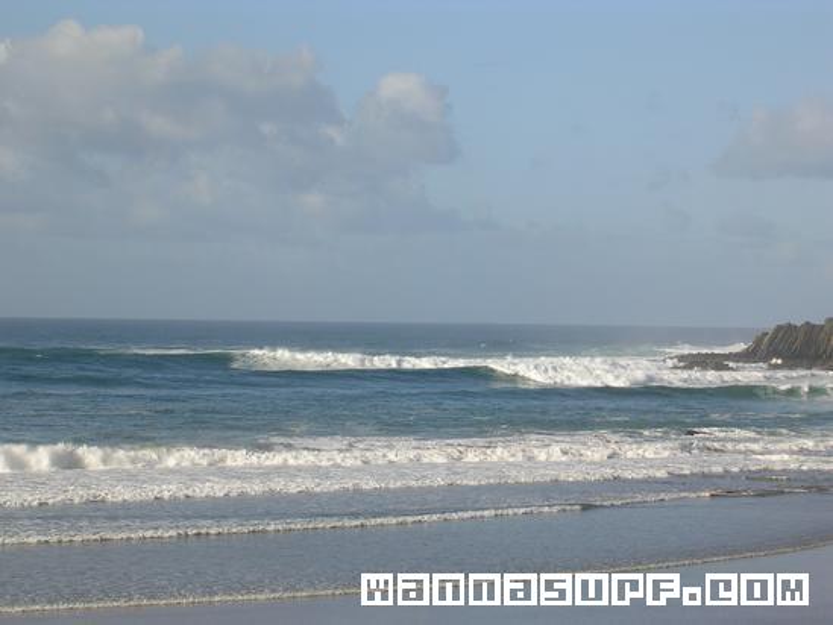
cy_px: 312
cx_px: 416
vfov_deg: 12.9
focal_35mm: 115
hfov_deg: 17.1
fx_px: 2768
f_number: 4.9
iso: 50
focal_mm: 17.4
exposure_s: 1/457
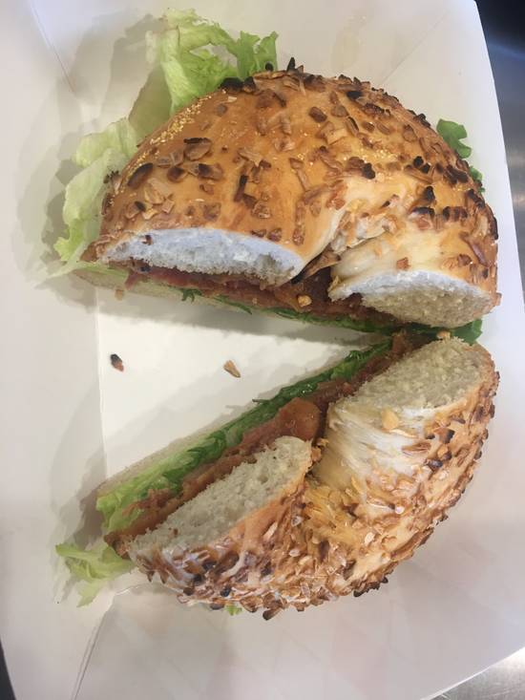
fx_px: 586
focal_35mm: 29
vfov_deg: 61.7
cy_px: 350
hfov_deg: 48.2
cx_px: 262
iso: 25
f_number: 2.2
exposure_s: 1/15
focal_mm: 4.15
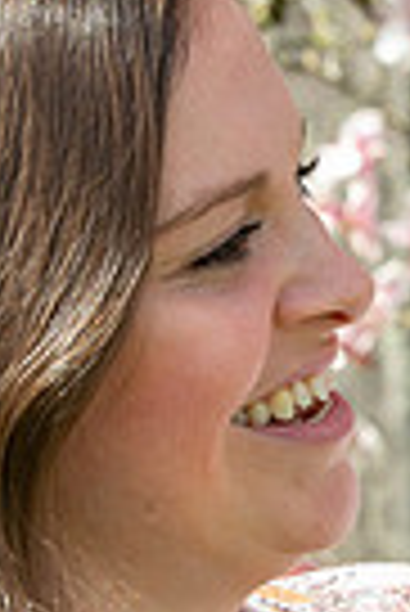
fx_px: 7701
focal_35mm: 452
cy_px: 386
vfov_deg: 4.6
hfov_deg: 3.0
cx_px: 628
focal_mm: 100
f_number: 14
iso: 500
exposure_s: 1/200
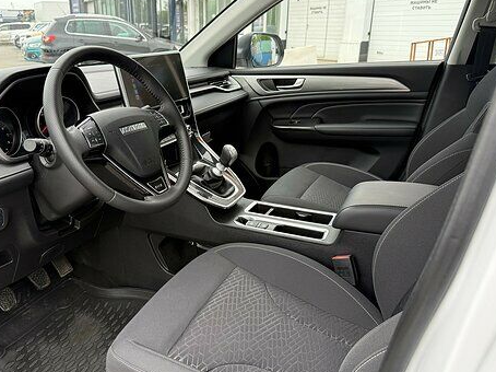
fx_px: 415
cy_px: 183
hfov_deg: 61.5
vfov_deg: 48.2
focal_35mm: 29
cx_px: 216
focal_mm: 6.76
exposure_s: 1/391
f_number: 1.78
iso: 100
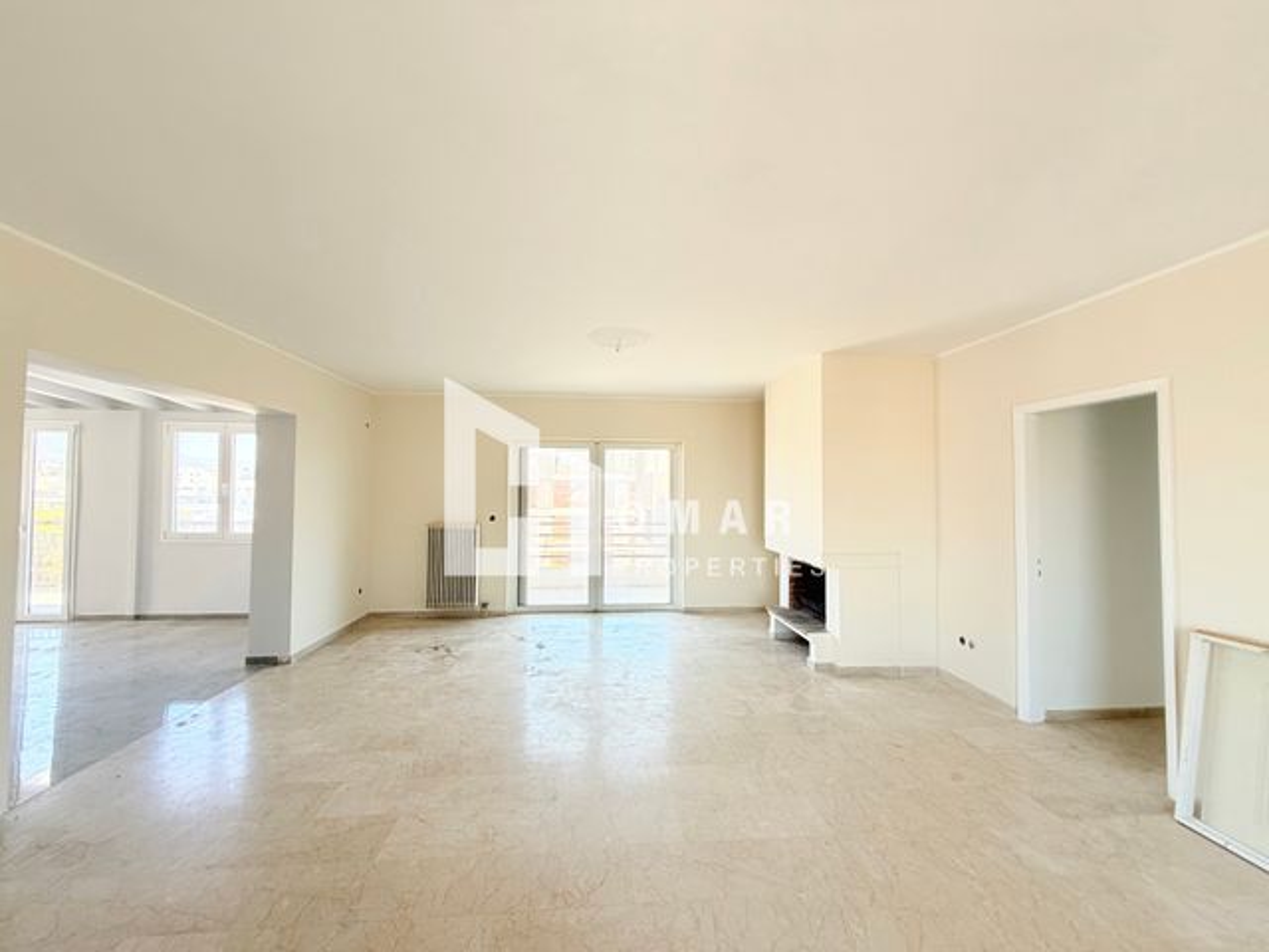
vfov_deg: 85.7
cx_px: 634
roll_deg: +0.7
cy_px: 476
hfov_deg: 102.1
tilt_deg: +1.1
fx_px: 513
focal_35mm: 14
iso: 125
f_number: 2.2
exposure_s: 1/121
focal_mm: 2.22
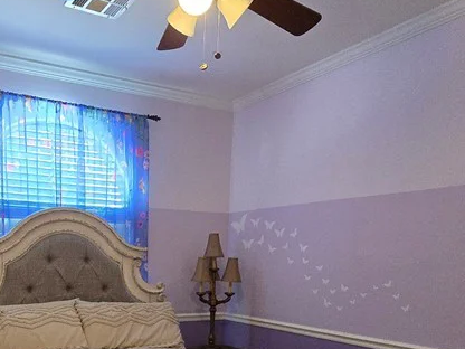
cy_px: 328
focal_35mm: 32
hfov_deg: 55.2
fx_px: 430
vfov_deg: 40.1
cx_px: 143
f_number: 2.2
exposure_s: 1/60
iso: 800
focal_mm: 2.2
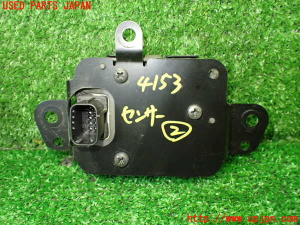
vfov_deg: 46.8
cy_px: 112
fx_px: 260
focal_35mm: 30
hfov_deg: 60.0
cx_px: 150
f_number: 2.3
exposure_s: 1/100
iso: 800
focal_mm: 5.4
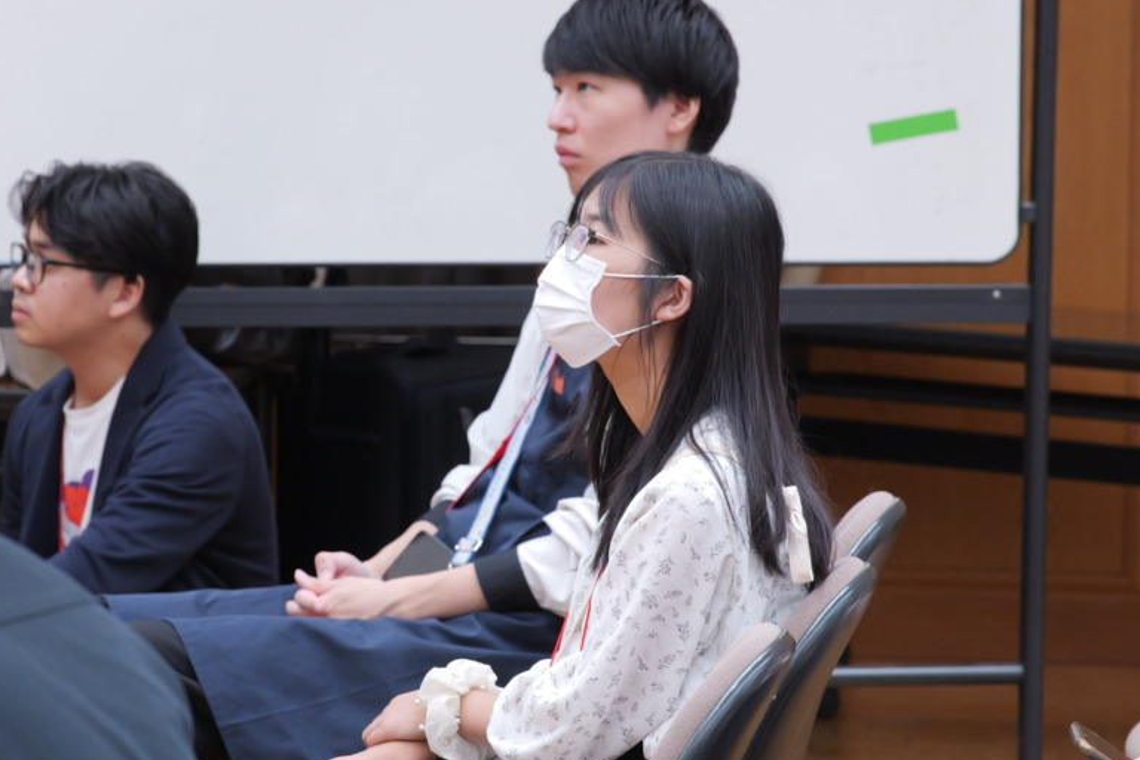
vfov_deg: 6.9
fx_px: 6333
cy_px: 397
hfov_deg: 10.3
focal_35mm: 200
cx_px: 410
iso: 6400
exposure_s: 1/100
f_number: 8
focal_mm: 150
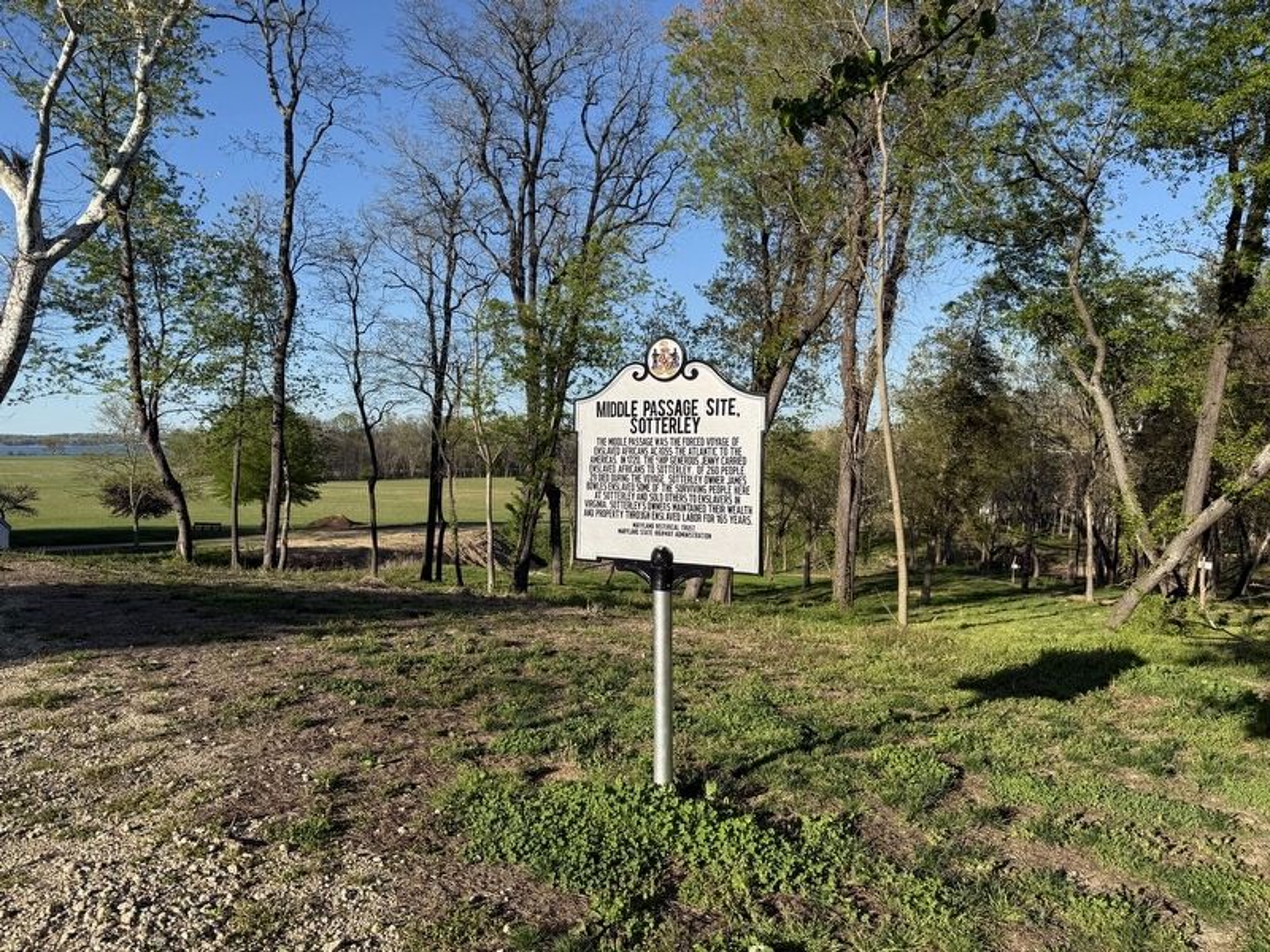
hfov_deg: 71.6
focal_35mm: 24
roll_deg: +0.4
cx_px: 635
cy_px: 476
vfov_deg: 56.8
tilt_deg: -2.0
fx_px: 881
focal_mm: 6.76
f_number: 1.78
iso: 80
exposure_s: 1/3953
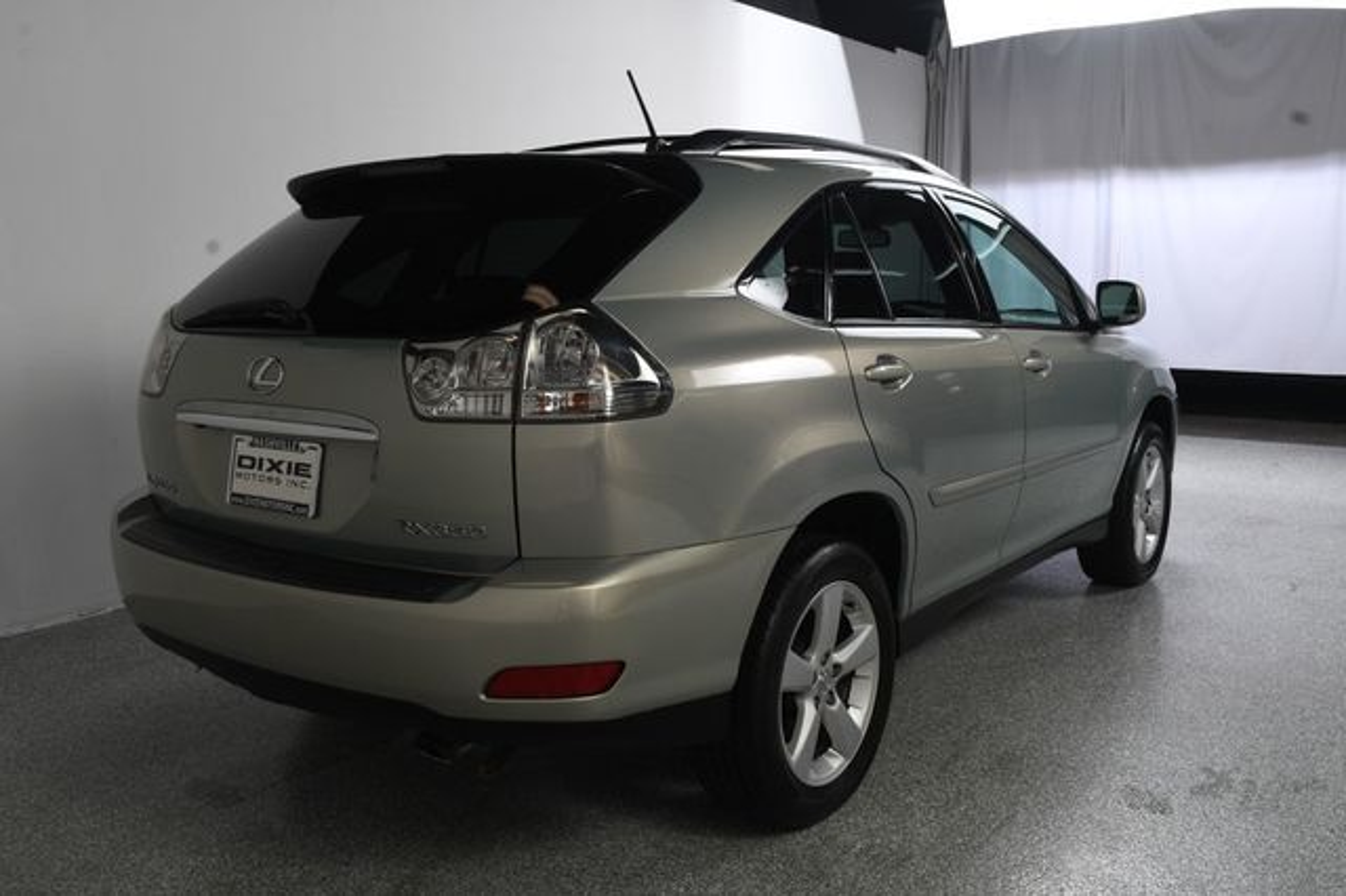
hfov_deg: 57.2
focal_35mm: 33
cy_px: 448
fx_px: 1233
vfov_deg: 39.9
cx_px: 673
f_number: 11
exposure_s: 1/80
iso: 100
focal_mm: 22
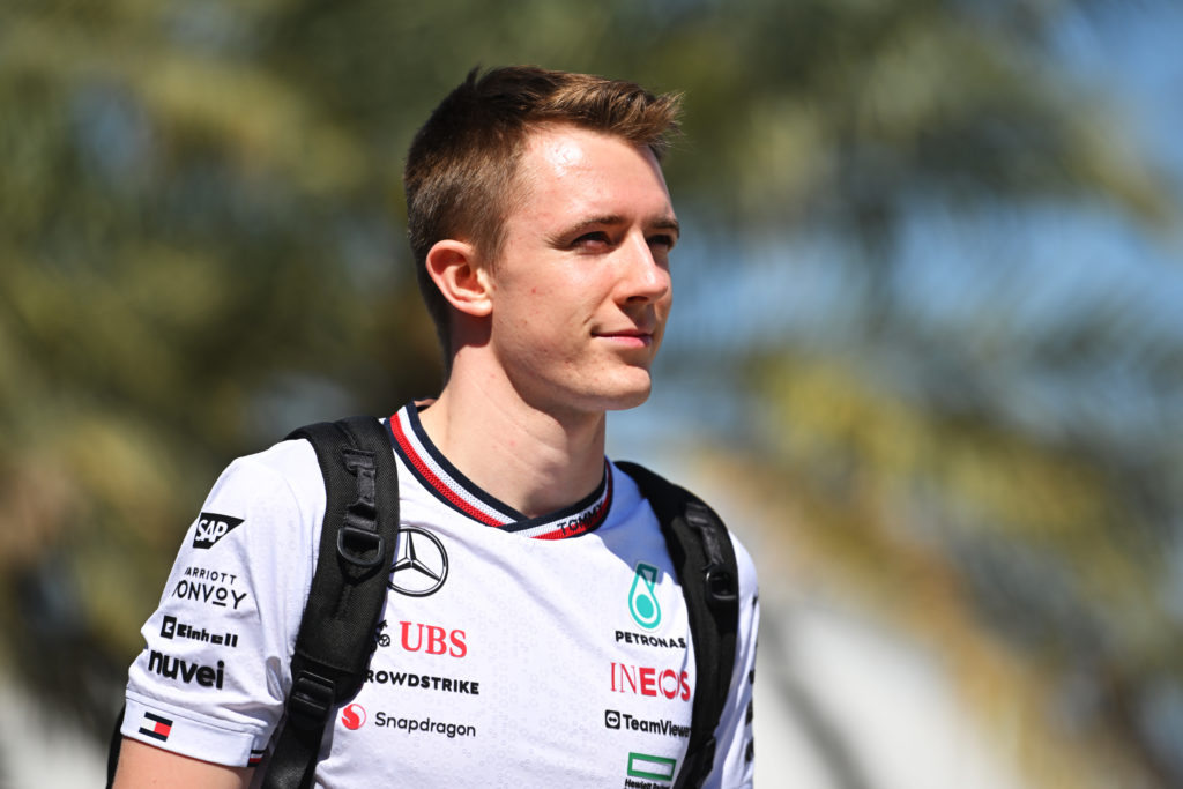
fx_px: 6573
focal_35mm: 200
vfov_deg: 6.9
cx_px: 592
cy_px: 394
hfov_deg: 10.3
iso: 100
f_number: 2.8
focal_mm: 200
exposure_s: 1/2500
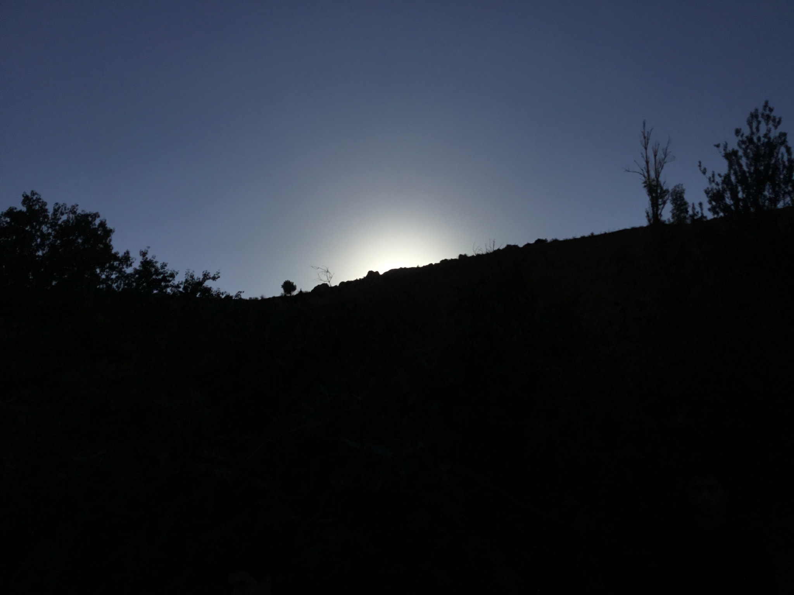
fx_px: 711
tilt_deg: +18.9
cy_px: 298
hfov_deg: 58.4
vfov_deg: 45.4
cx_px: 397
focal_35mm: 31
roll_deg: -0.3
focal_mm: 3.3
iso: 25
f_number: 2.4
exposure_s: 1/9091
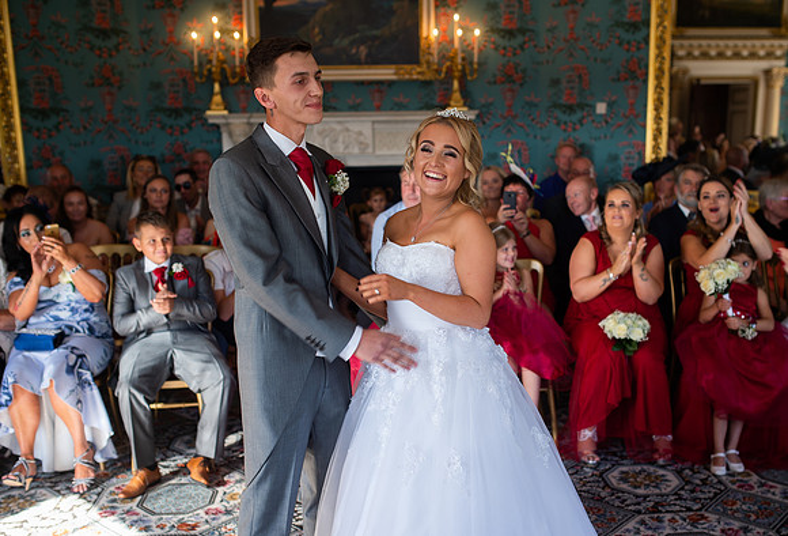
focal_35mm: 41
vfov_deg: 33.2
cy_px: 303
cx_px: 430
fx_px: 898
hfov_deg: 47.3
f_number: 2.5
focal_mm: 35
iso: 100
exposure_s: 1/100
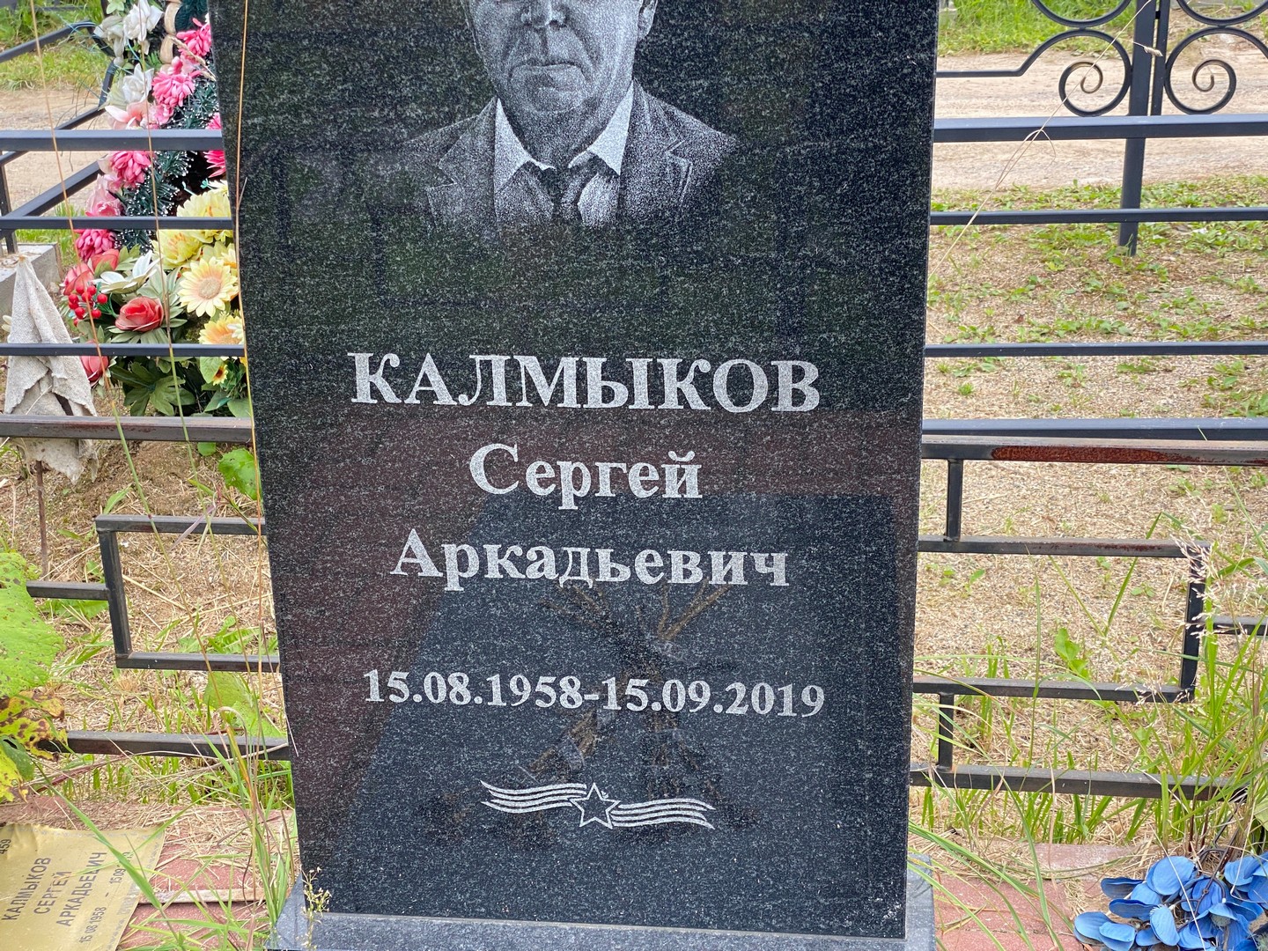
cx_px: 634
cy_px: 476
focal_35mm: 52
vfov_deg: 28.0
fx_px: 1905
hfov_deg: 36.8
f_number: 2
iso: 20
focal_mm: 6
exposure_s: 1/129
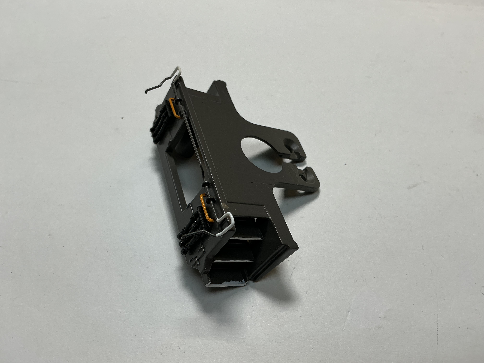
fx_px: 405
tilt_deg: -54.9
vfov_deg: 48.2
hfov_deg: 61.7
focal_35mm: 29
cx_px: 242
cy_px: 182
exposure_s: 1/204
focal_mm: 3
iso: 20
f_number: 1.8
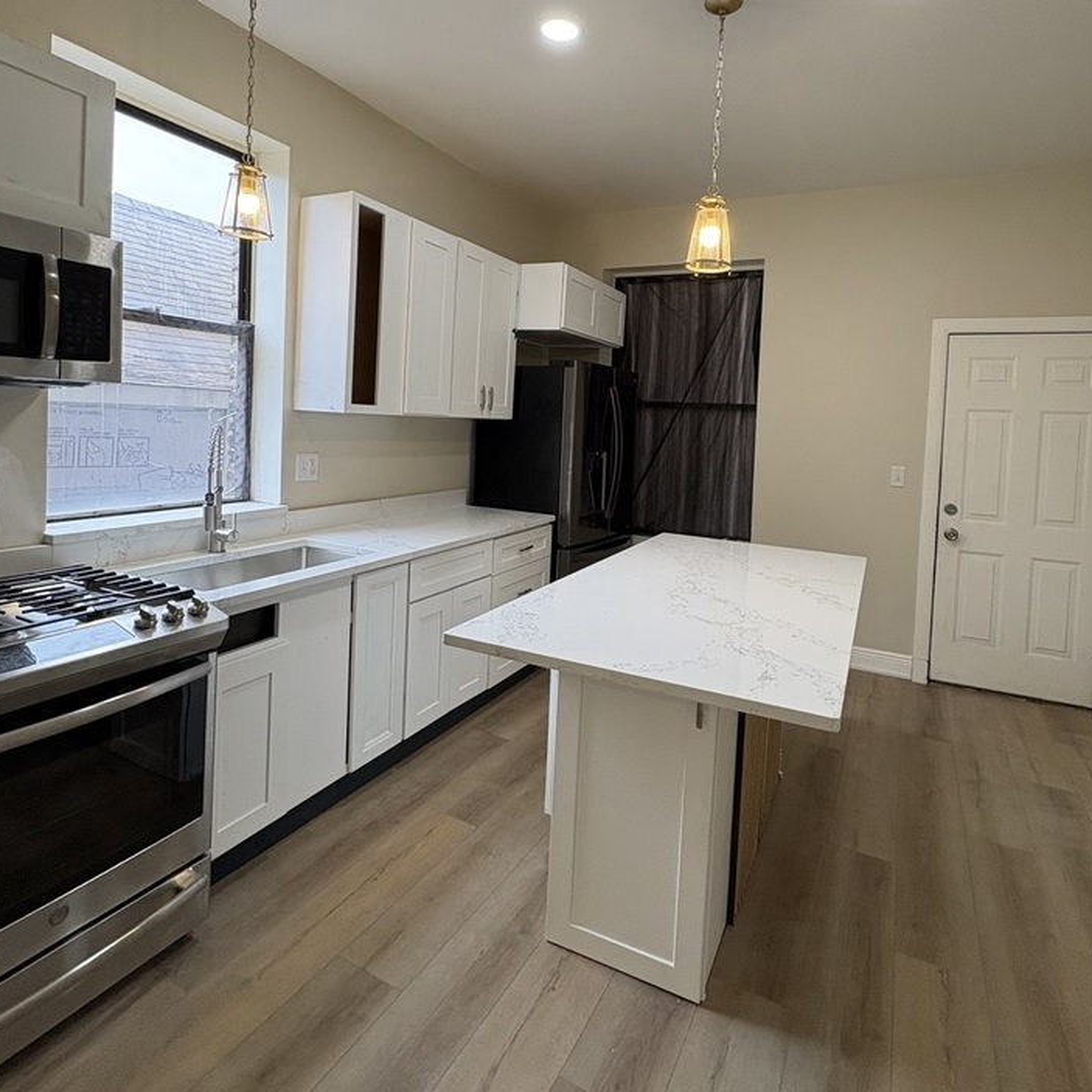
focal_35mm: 19
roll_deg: -2.7
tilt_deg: -0.7
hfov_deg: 77.6
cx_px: 584
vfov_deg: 76.9
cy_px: 441
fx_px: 678
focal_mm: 2.22
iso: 200
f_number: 2.2
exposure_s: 1/120
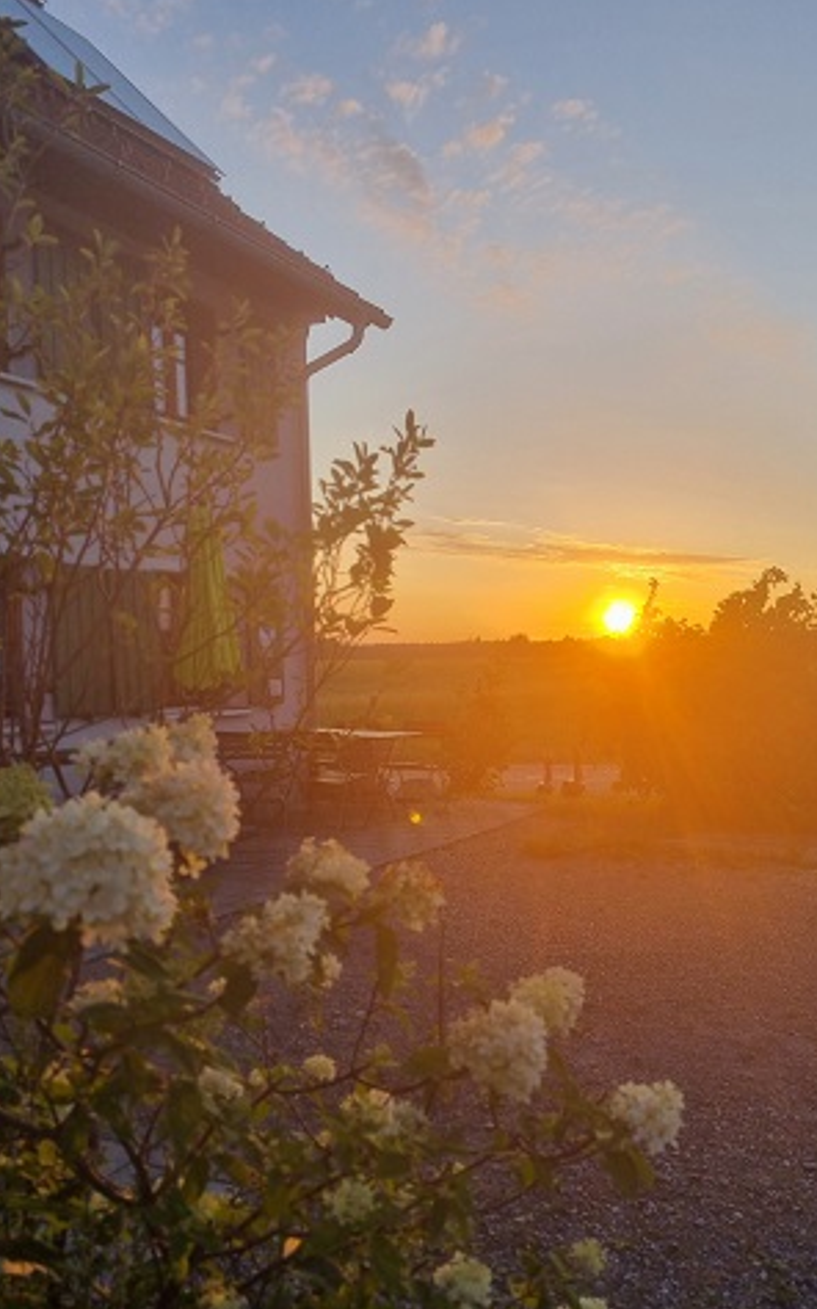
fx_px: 1105
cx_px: 511
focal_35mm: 31
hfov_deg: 40.3
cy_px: 722
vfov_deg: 61.1
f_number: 1.8
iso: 50
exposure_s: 1/954
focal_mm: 5.4
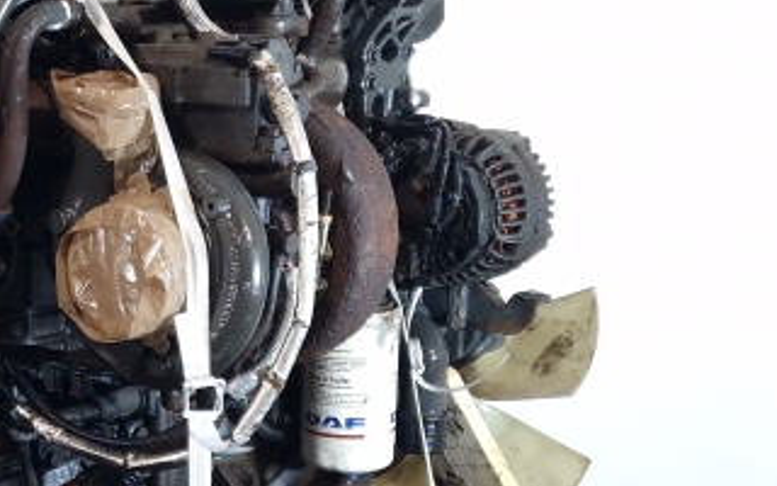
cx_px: -41
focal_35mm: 61
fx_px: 1292
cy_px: 437
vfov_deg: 20.8
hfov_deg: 30.5
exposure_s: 1/50
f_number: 1.8
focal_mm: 6.4
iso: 100
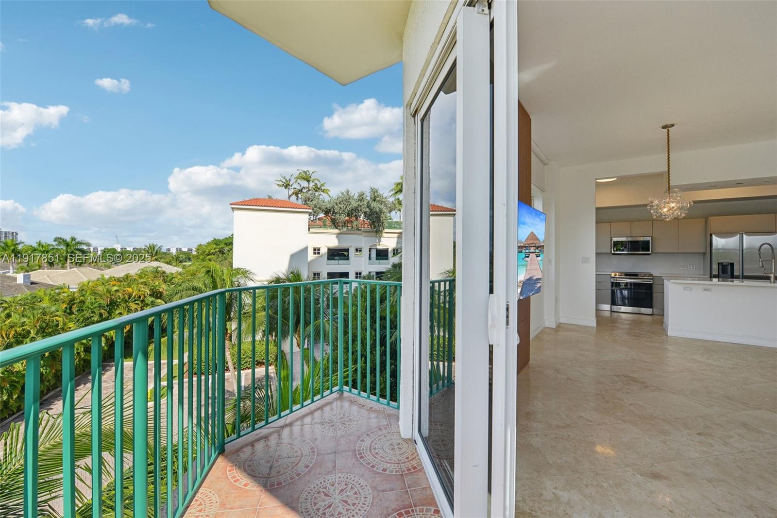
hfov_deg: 104.3
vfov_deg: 81.2
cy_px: 259
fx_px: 302
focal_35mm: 14
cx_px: 388
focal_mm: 14
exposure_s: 1/200
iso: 200
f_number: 9
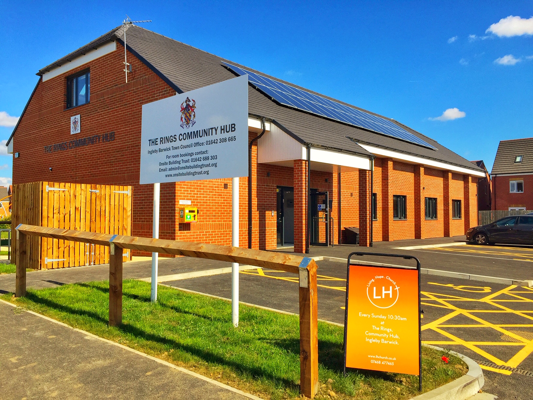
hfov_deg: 61.7
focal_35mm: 29
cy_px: 200
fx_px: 447
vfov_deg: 48.2
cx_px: 266
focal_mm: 4.15
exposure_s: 1/1883
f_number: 2.2
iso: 32
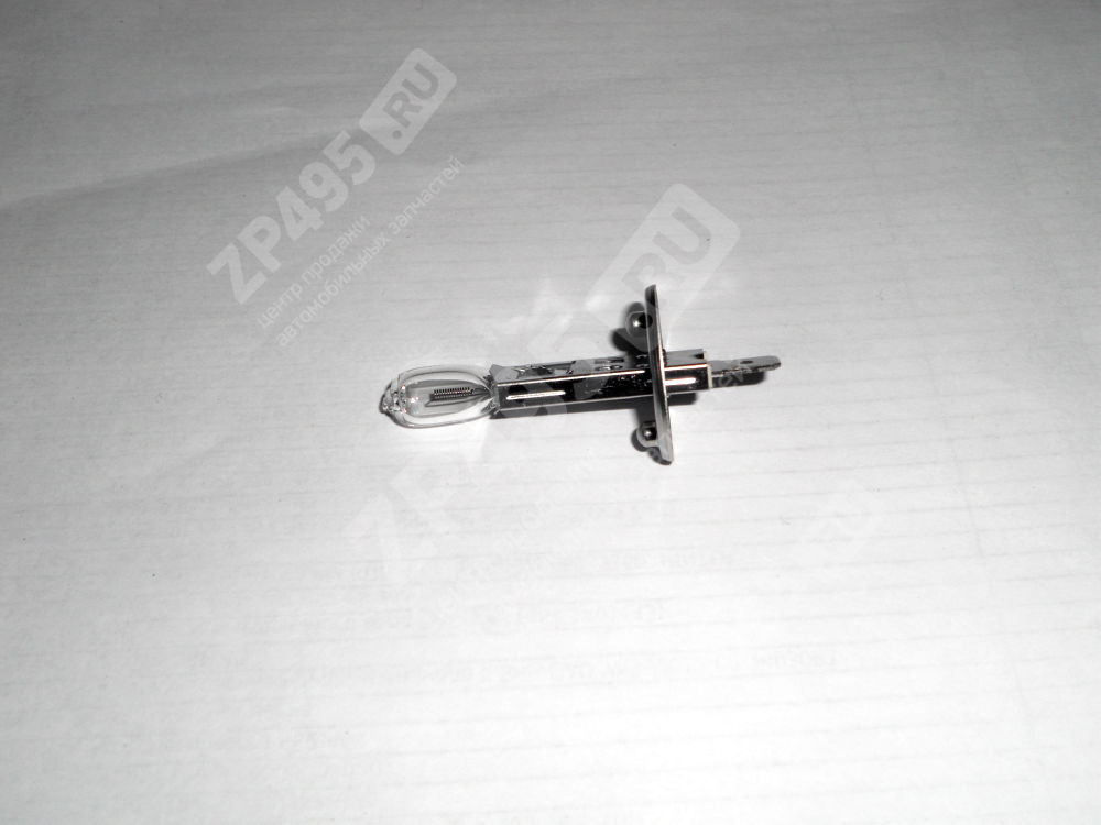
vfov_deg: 37.7
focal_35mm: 38
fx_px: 1209
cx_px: 550
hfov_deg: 49.0
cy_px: 412
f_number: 9.8
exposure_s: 1/30
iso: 80
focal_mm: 6.9
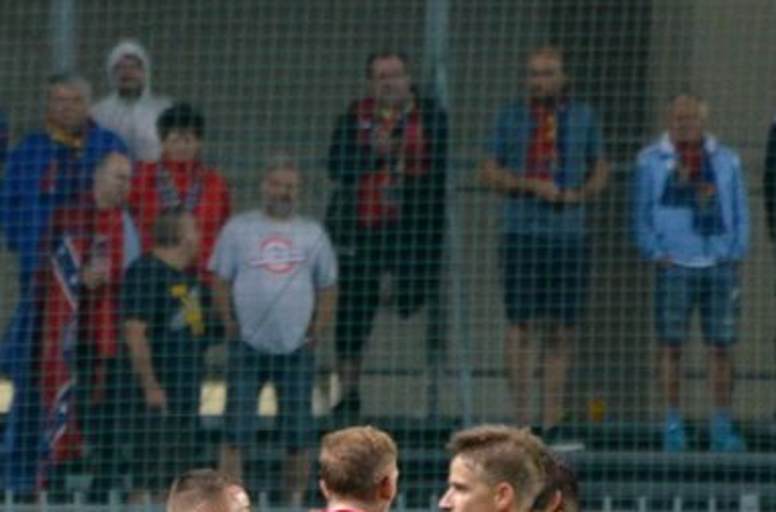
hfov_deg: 1.6
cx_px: -280
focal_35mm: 1328
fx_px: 28543
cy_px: 613
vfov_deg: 1.0
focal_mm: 280
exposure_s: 1/125
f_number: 5.6
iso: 1600
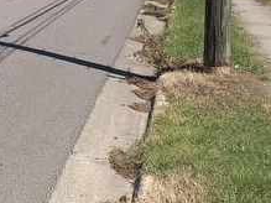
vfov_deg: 14.9
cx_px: 16
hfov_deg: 20.2
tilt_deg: -1.1
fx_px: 743
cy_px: -58
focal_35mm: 95
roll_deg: -2.1
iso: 25
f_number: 1.8
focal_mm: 4.25
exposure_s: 1/2545
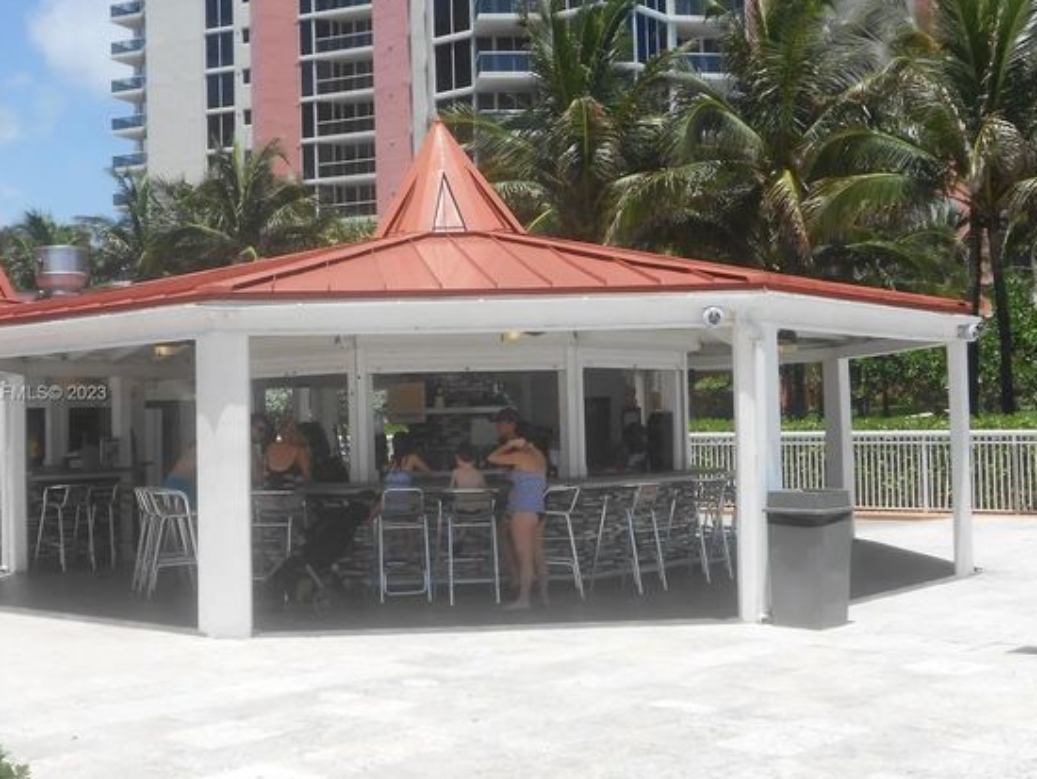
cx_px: 475
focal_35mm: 50
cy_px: 394
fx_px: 1499
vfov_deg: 29.1
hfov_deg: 38.1
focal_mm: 7.7
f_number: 4.2
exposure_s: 1/800
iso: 80
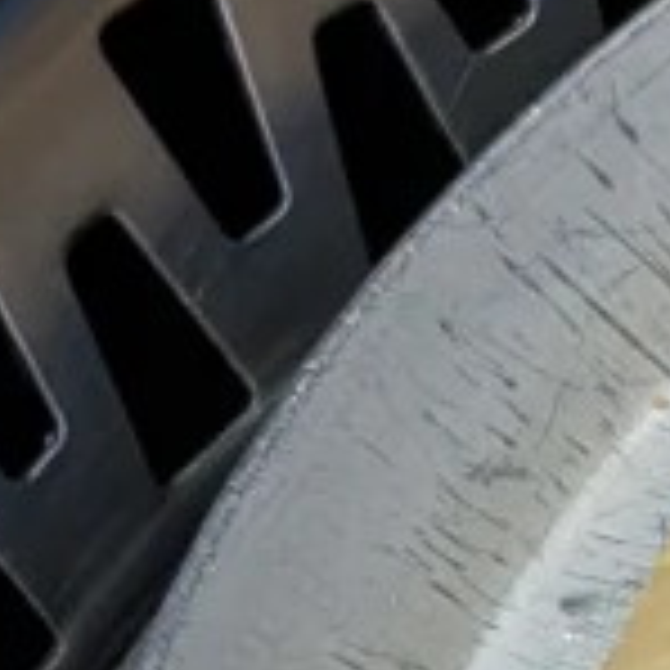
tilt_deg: -45.3
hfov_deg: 4.1
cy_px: 180
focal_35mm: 411
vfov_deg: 4.3
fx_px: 9000
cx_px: 2361
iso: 64
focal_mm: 6.76
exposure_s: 1/307
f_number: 1.78
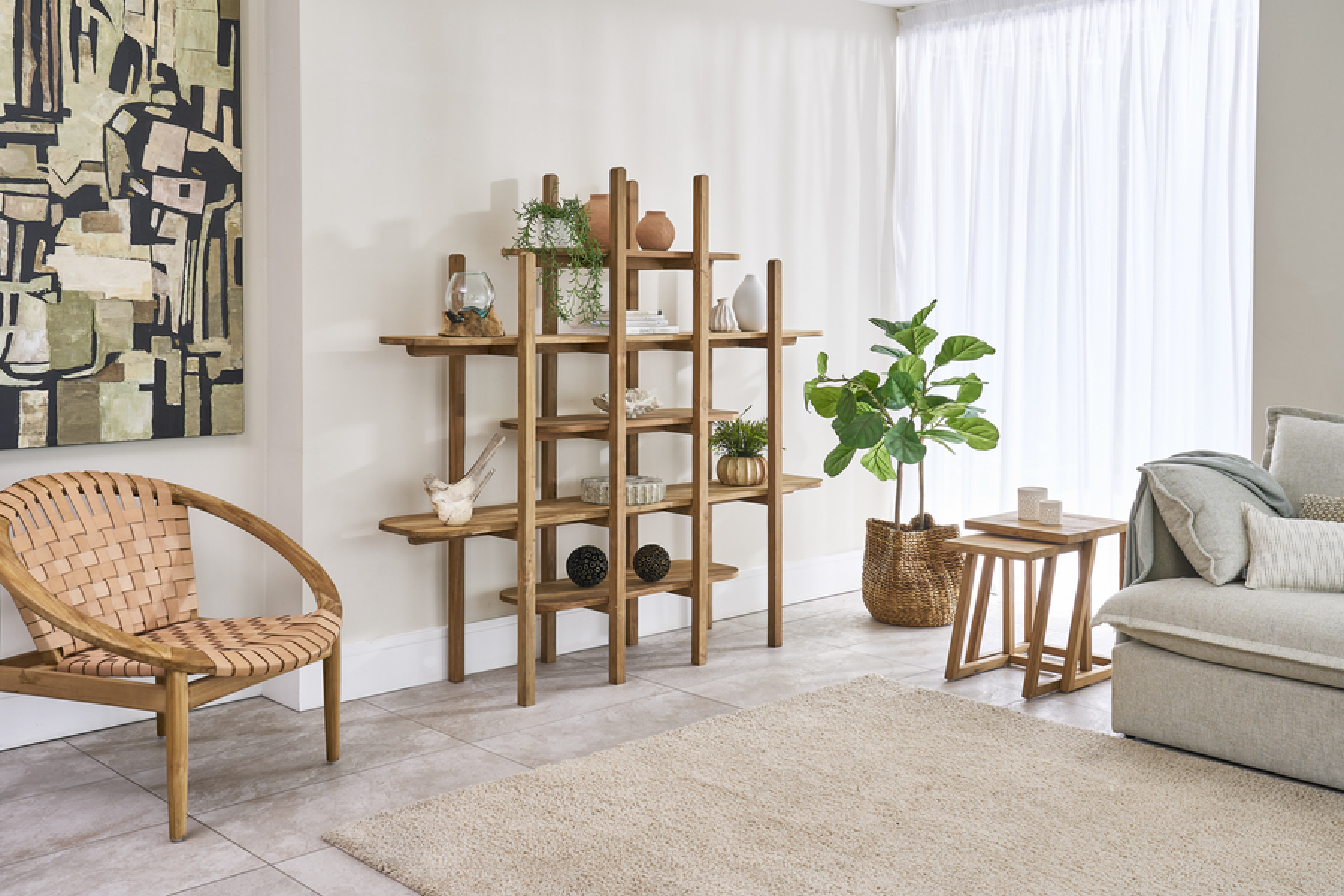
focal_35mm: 36
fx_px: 1344
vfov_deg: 36.9
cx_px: 672
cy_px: 448
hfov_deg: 53.1
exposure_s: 1/15
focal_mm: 36
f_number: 13
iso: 250
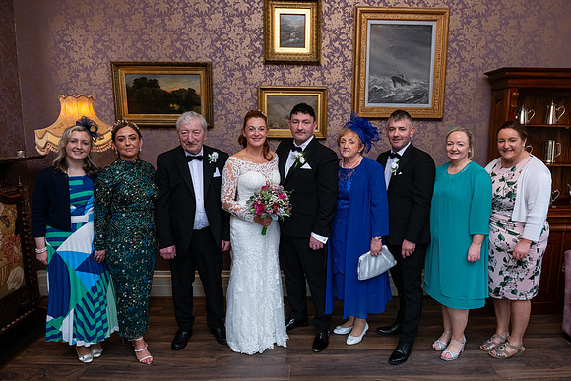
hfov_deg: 69.2
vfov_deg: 49.5
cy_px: 199
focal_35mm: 26
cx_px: 306
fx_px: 413
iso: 1250
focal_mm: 24
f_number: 5
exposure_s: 1/160
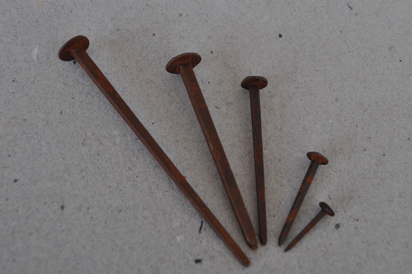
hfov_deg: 45.5
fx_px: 491
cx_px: 220
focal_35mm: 43
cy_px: 113
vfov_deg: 31.0
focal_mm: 24
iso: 250
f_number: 5.6
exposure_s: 1/125
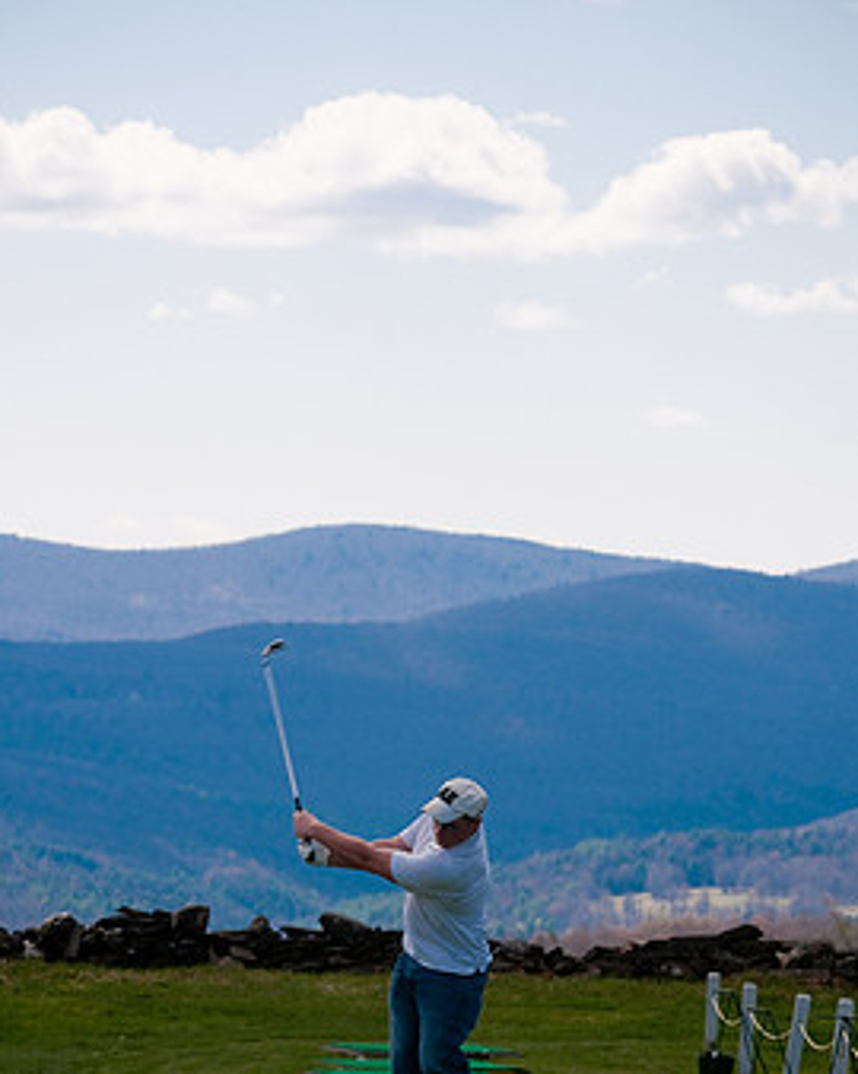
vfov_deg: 8.6
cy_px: 642
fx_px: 7148
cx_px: 389
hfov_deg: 6.9
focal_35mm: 225
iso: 100
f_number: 7.1
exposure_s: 1/500
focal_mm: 120
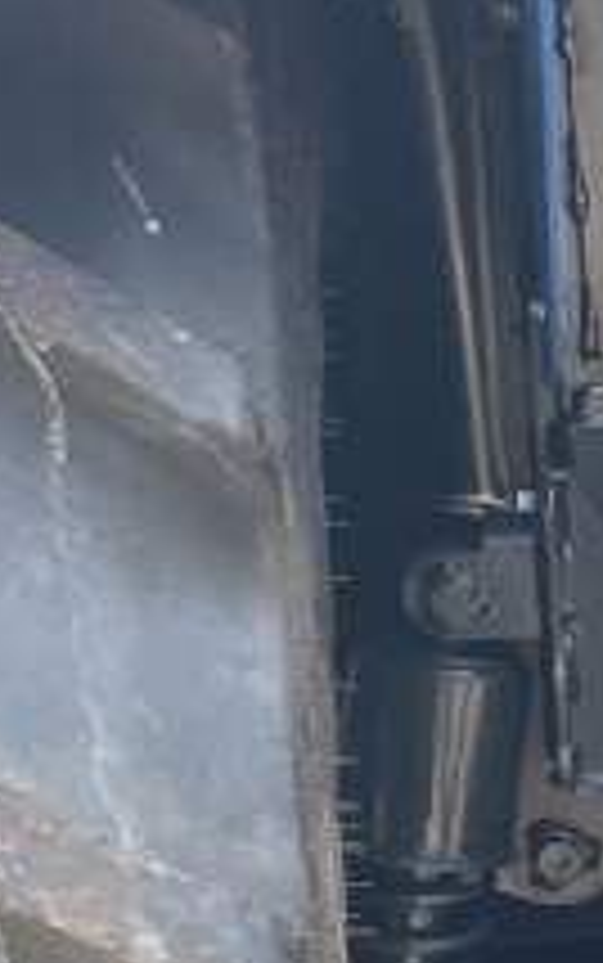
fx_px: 2705
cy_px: 832
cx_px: 1620
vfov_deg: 19.9
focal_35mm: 103
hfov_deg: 10.3
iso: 32
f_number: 1.6
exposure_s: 1/404
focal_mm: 4.2
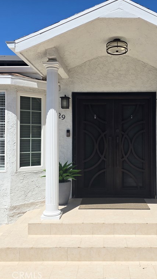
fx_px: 251
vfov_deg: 58.0
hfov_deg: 34.3
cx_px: 106
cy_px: 139
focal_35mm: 34
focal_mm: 6.3
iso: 12
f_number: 1.7
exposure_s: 1/892
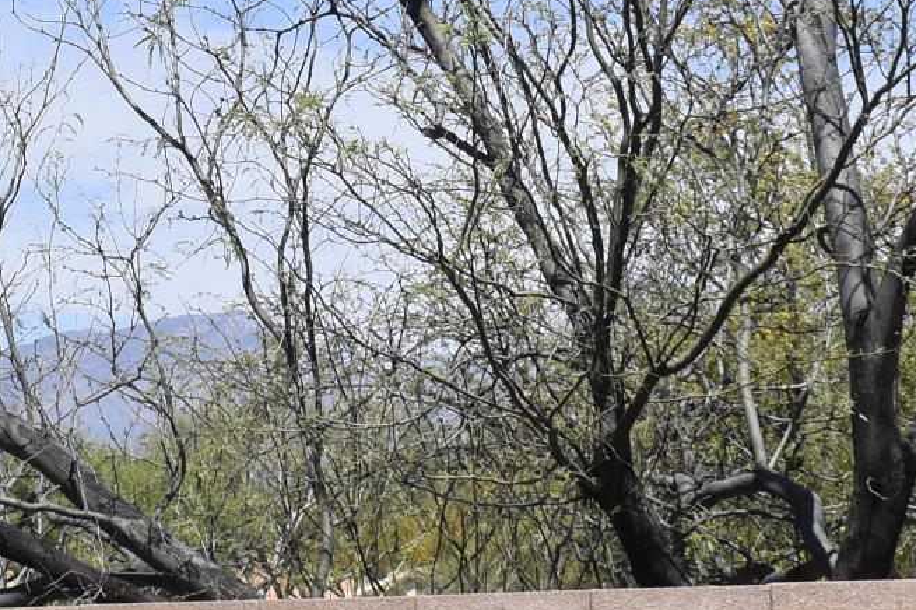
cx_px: 105
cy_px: 57
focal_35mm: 165
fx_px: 4196
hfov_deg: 12.4
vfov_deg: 8.3
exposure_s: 1/250
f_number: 10
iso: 100
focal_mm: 24
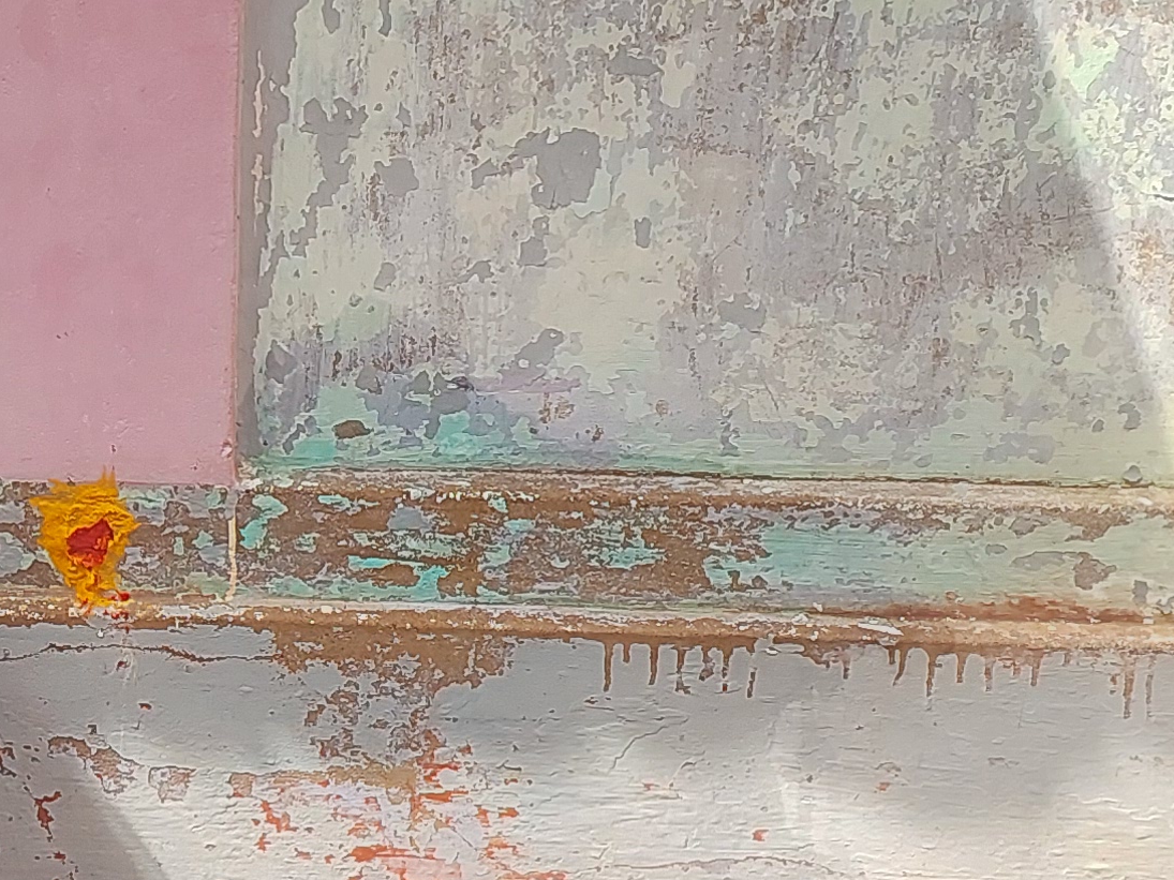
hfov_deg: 21.7
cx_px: -212
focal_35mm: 84
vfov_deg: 17.6
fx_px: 2849
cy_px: 388
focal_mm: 5.06
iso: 32
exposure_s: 1/100
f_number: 1.8
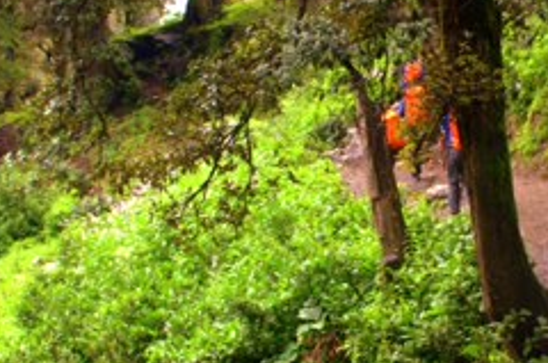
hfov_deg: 19.6
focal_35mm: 104
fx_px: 1580
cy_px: 233
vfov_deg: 13.1
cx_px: 386
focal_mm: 26
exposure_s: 1/125
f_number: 5.6
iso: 400
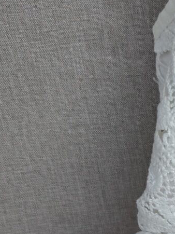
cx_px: 345
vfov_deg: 17.1
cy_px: 291
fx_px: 735
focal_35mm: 109
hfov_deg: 12.1
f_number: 1.78
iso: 80
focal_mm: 6.76
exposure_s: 1/2604
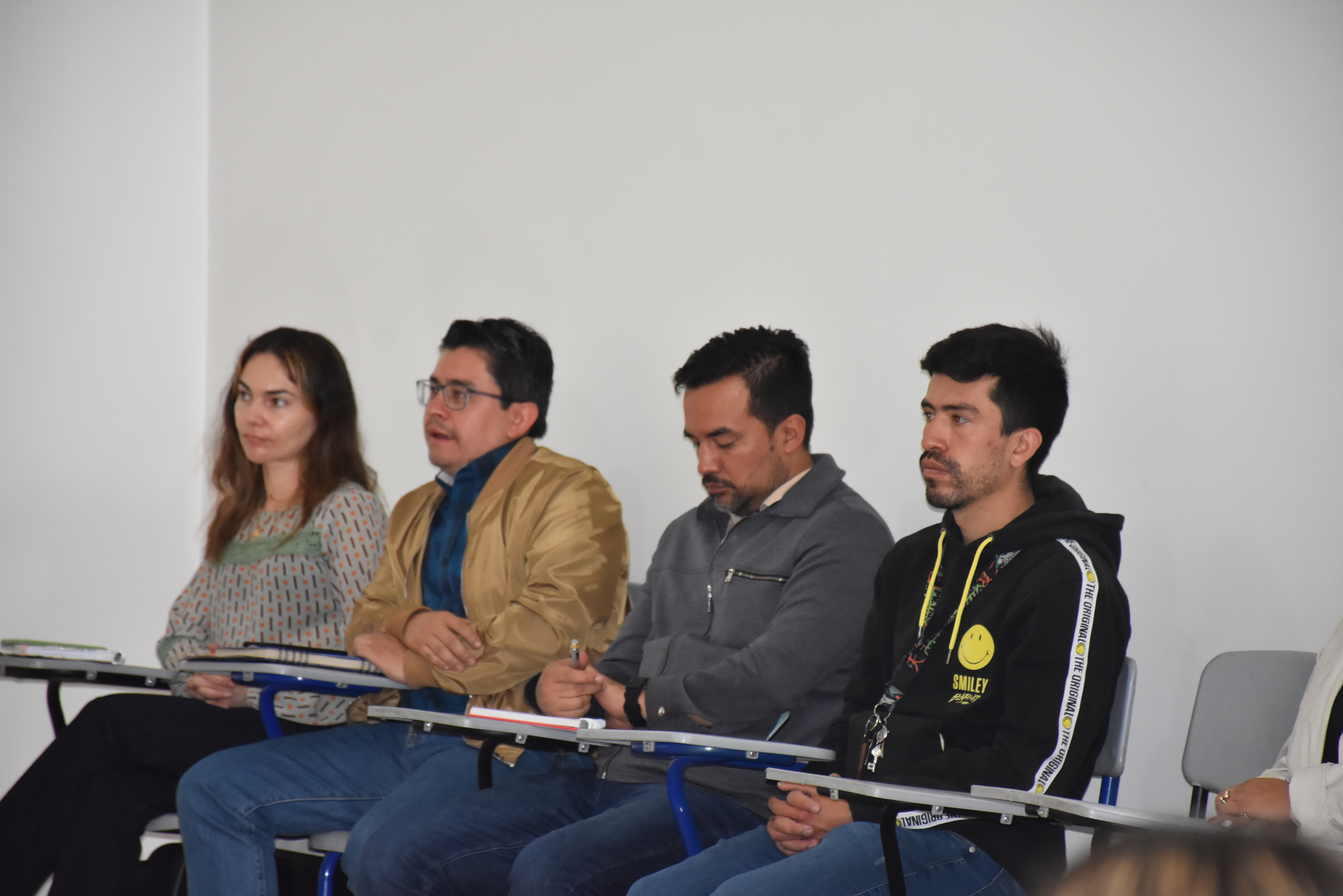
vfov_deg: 6.5
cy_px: 448
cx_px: 672
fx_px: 7836
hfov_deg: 9.8
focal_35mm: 210
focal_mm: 140
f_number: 5.6
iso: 1600
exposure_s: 1/125
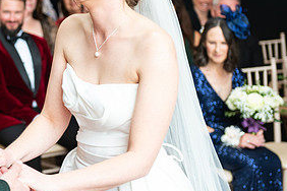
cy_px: 45
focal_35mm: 107
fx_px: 853
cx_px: 56
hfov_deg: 18.9
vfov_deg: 12.8
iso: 400
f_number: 3.5
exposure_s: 1/200
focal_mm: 52
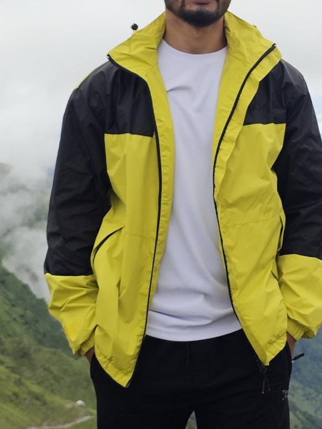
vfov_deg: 31.5
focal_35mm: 57
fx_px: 707
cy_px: 8
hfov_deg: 25.0
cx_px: 279
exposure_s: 1/388
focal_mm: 6.3
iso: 10
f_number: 1.7
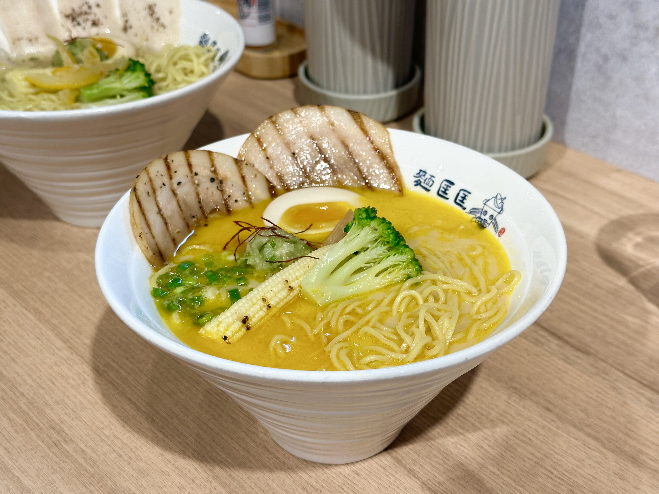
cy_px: 247
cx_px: 330
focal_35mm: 48
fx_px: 914
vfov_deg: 30.3
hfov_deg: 39.7
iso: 50
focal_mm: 6.86
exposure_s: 1/120
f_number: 1.78
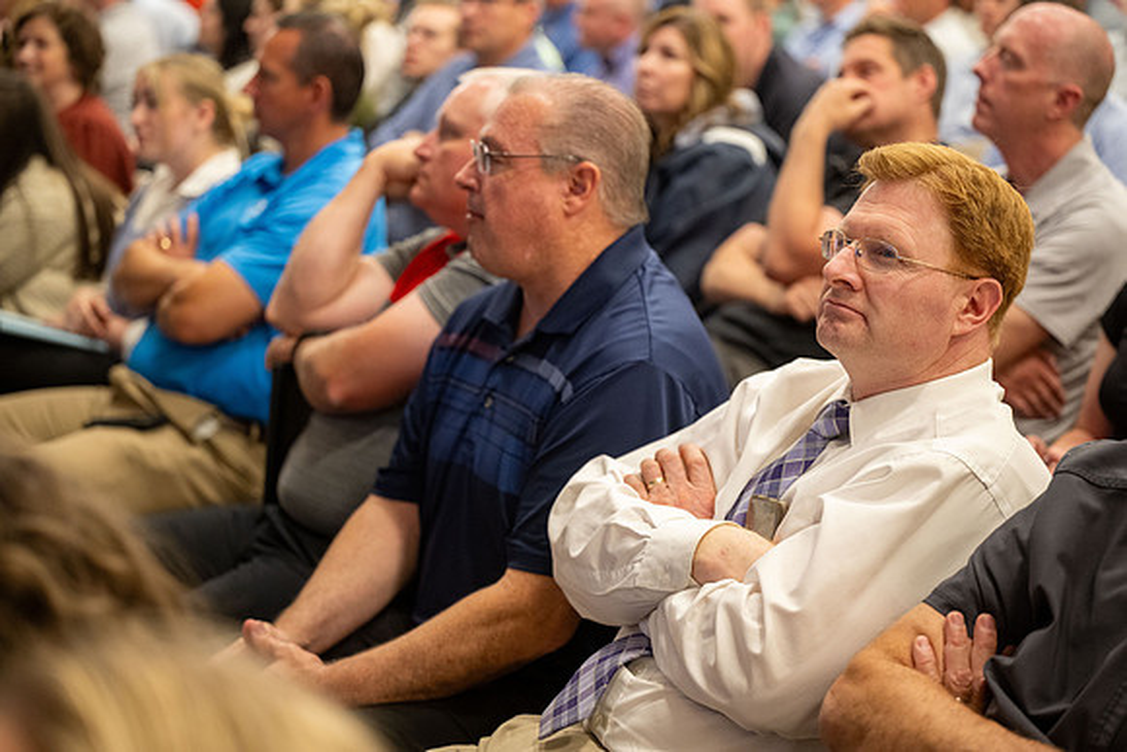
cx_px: 564
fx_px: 2192
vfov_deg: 19.5
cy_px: 376
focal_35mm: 70
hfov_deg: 28.8
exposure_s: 1/160
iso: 1600
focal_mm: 70
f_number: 2.8
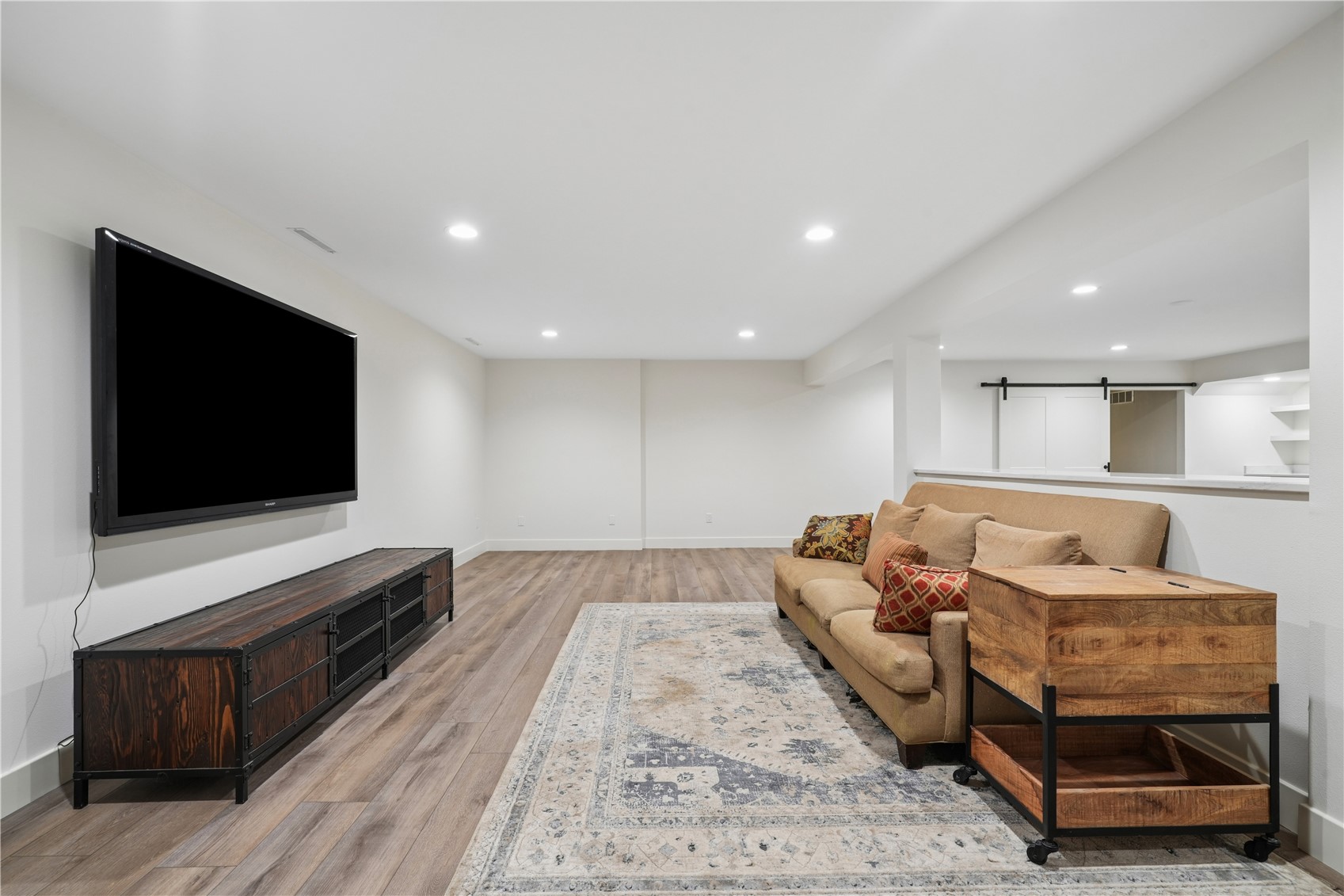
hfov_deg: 96.7
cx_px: 672
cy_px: 448
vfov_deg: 73.7
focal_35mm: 16
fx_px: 597
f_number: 10
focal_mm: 16
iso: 400
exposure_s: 1/4
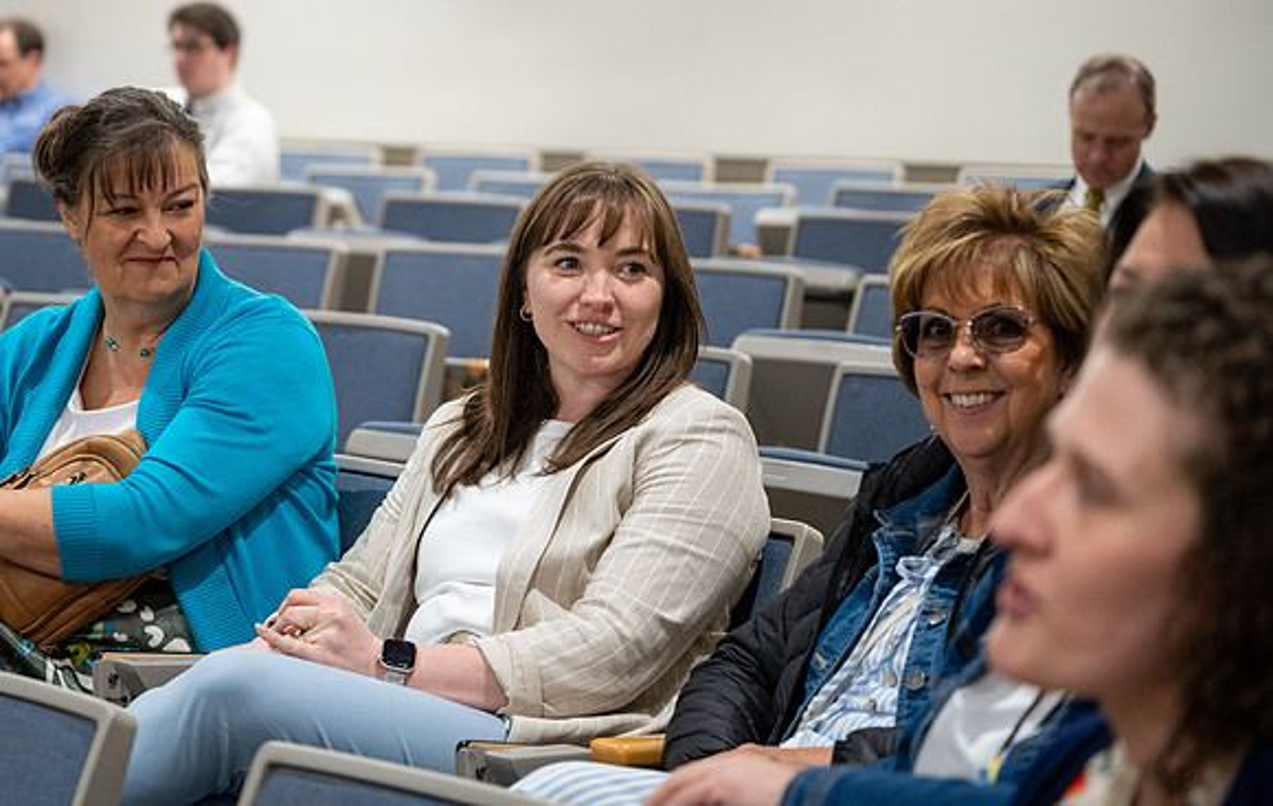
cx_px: 426
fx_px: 3294
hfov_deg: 21.8
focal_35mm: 95
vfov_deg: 13.9
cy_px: 241
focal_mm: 70
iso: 1000
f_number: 2.8
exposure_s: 1/200
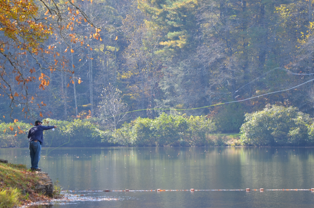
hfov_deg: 10.8
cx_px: 170
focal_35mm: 192
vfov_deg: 7.1
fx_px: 1667
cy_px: 113
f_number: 6.3
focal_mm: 105
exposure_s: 1/160
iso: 200
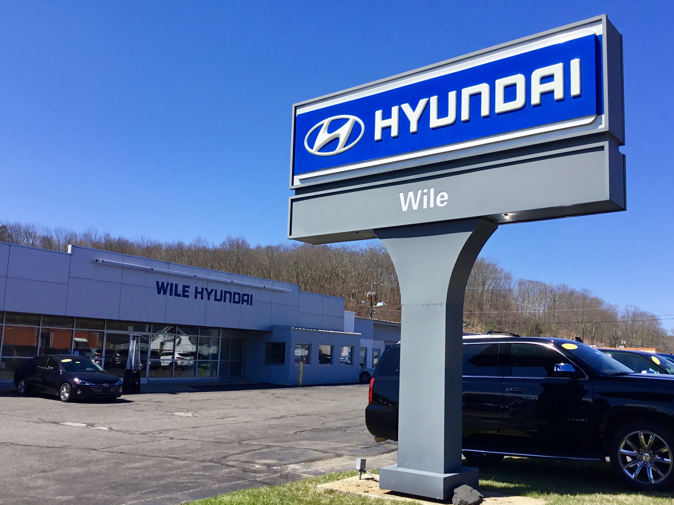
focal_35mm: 34
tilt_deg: +6.6
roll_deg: -1.3
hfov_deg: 53.9
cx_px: 365
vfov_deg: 41.8
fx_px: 662
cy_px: 270
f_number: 2.4
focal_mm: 3.3
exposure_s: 1/1359
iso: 25
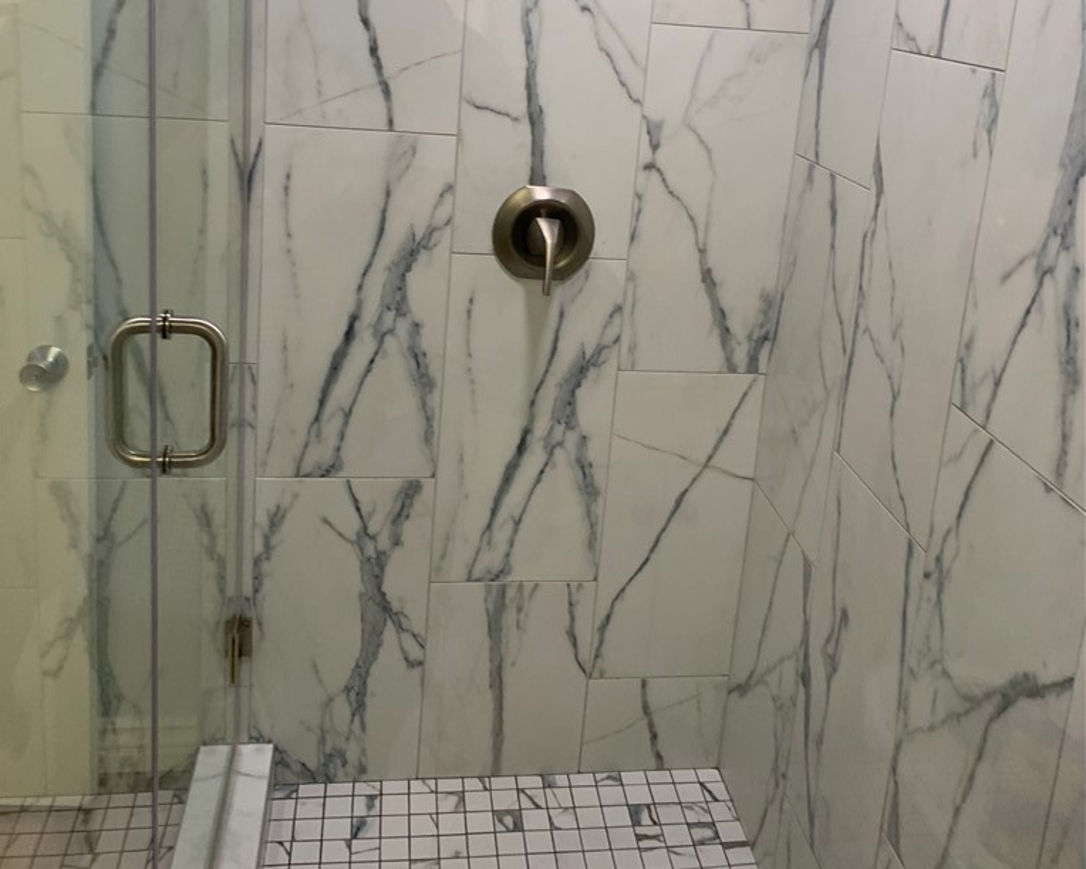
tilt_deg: -12.9
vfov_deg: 41.9
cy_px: 208
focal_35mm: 34
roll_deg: -4.1
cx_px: 542
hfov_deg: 52.8
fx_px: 1093
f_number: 1.8
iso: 64
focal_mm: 4.25
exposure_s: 1/60
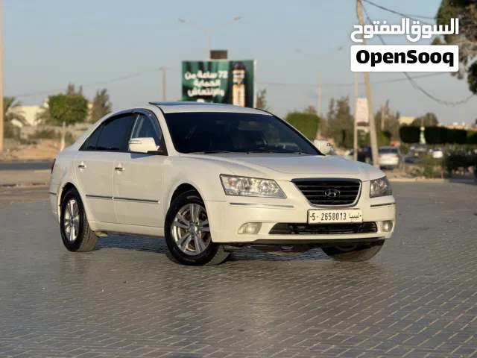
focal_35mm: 100
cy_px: 179
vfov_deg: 14.8
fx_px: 1378
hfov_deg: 19.6
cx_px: 238
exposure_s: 1/638
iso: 25
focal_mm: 16.89
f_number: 2.8
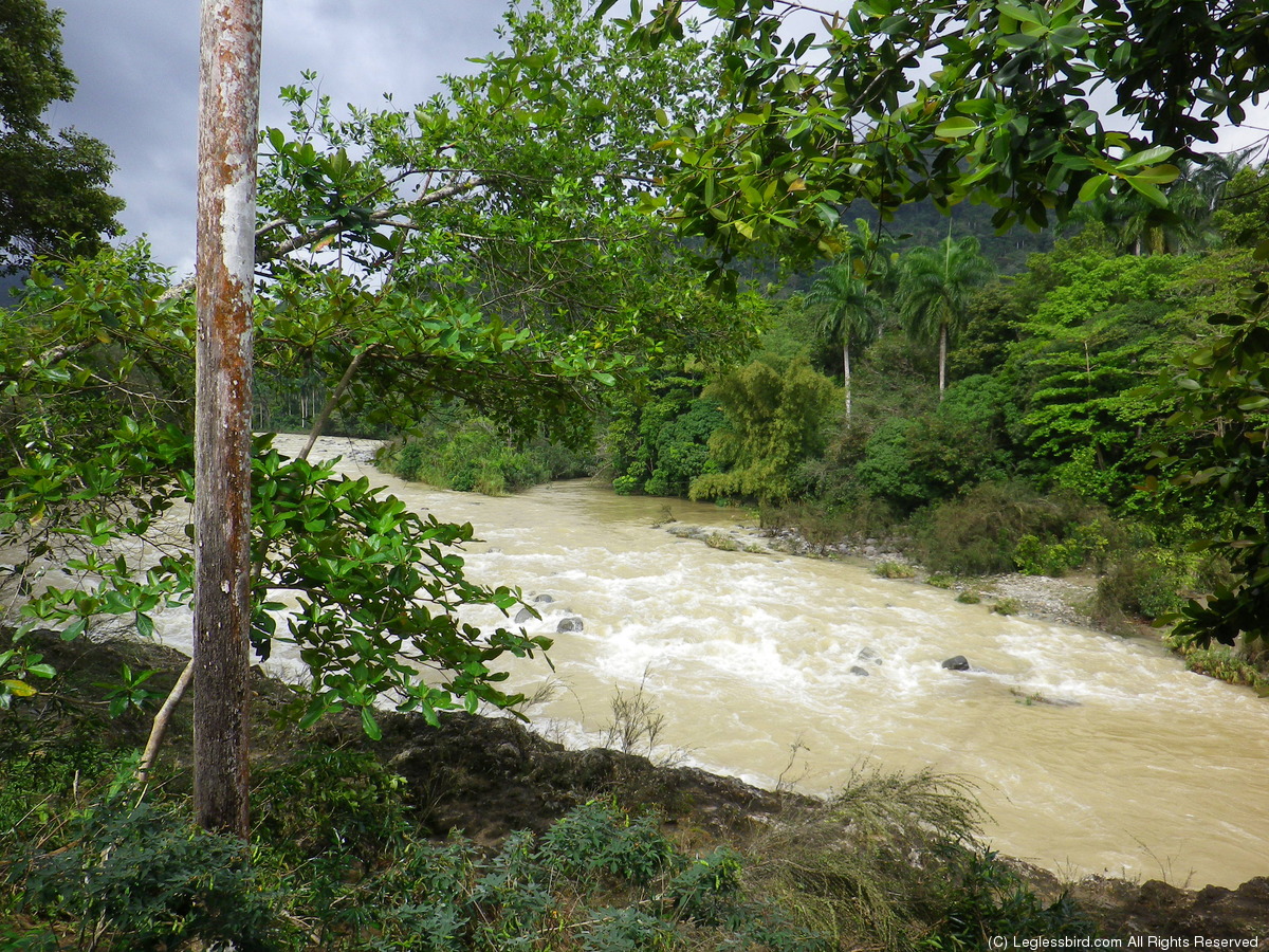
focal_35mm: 28
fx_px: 1026
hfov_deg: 63.4
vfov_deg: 49.7
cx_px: 634
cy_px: 476
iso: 80
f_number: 8.3
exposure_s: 1/80
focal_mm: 5
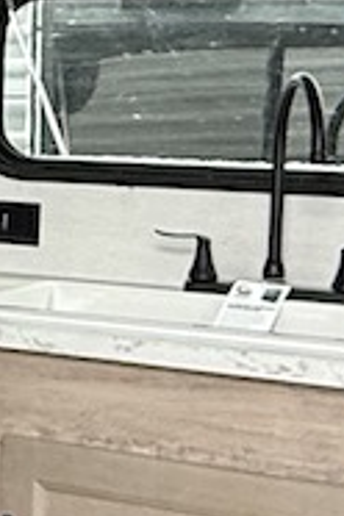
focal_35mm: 113
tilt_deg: +0.0
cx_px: -147
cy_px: 189
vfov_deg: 18.1
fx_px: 1620
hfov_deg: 11.7
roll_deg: -1.8
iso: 125
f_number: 2.2
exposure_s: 1/99
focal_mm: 2.22
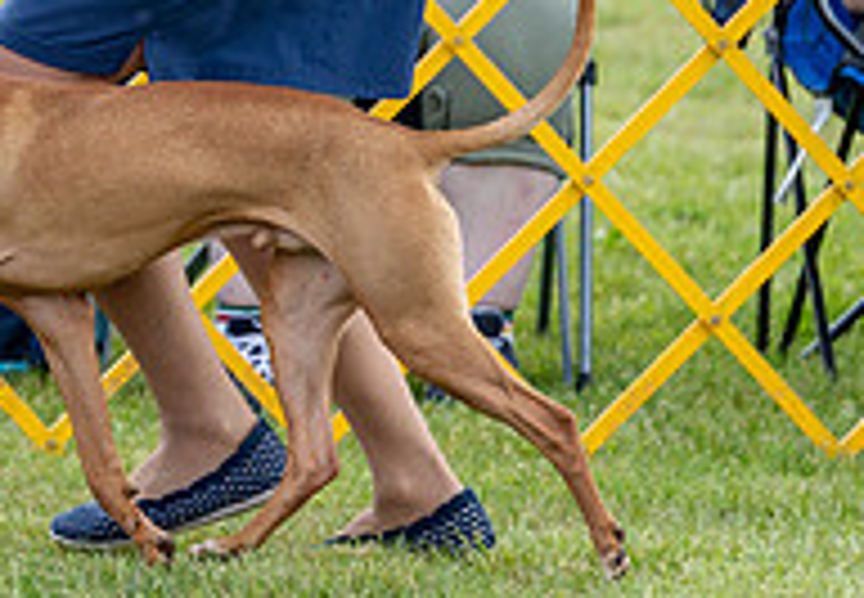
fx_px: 15327
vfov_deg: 2.2
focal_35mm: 631
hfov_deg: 3.2
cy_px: -300
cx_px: -222
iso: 400
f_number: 4.5
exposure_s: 1/1000
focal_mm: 187
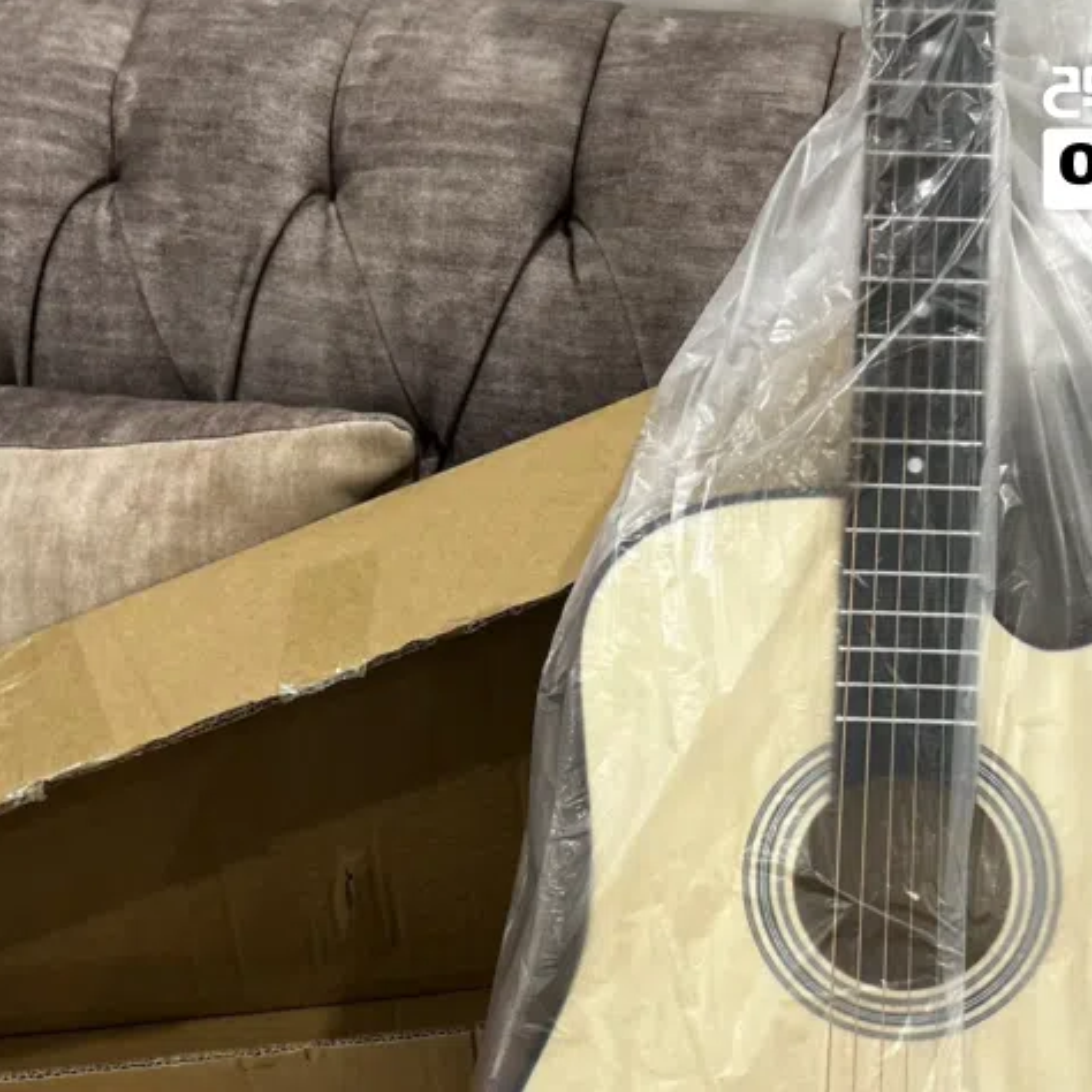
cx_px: 696
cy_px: 541
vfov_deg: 52.5
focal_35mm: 31
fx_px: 1106
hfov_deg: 51.9
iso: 160
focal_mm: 5.7
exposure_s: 1/50
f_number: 1.5
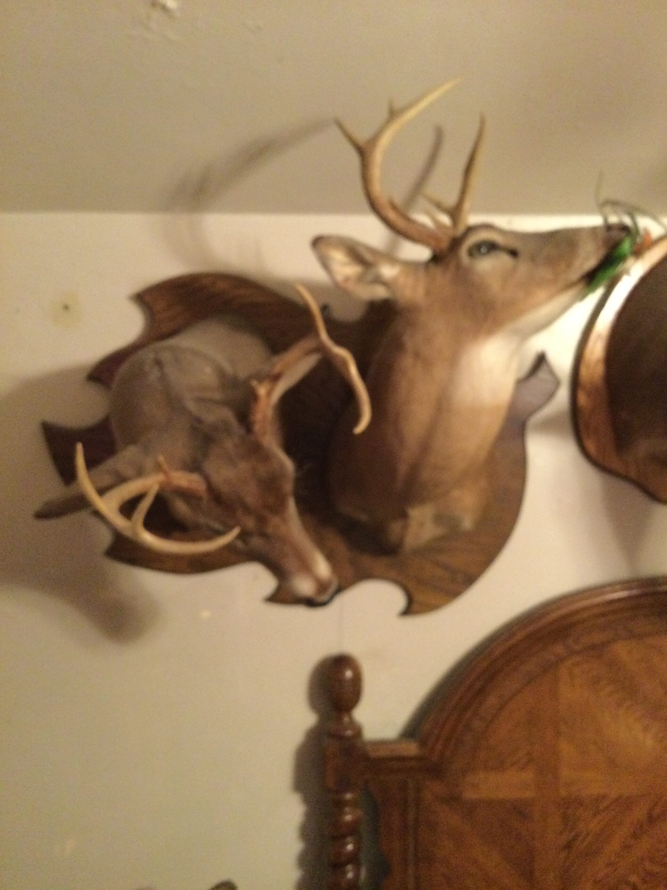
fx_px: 796
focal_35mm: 31
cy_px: 445
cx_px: 334
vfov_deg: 58.4
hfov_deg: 45.4
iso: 500
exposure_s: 1/15
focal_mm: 3.3
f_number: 2.4
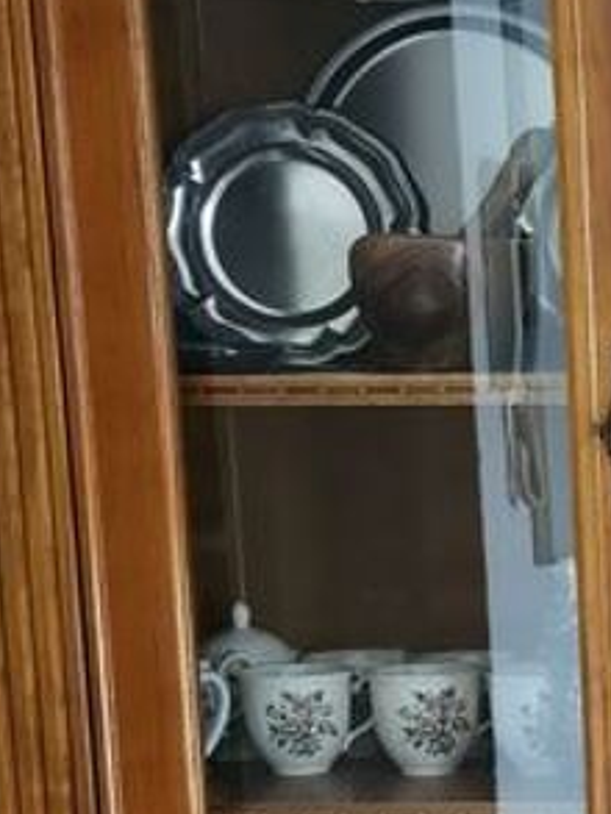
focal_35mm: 123
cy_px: 746
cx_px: 1122
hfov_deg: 11.2
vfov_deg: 15.8
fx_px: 2893
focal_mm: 5.56
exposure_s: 1/25
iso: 640
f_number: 1.6
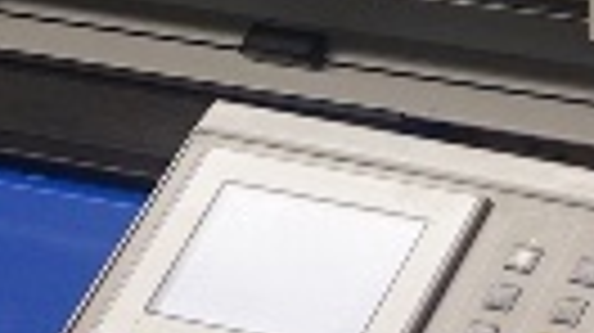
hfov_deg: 8.4
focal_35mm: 256
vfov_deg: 4.7
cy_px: -34
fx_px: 4030
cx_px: 284
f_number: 4
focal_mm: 21
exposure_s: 1/160
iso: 800
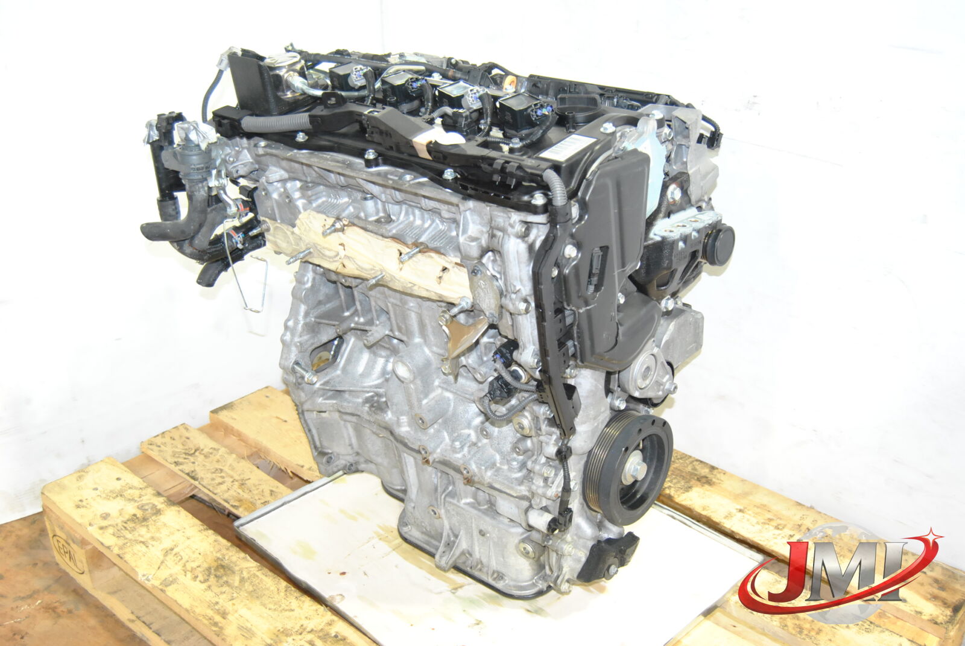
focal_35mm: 39
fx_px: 1047
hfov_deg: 49.5
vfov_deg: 34.3
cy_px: 323
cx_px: 482
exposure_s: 1/60
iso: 800
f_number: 5
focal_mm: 26
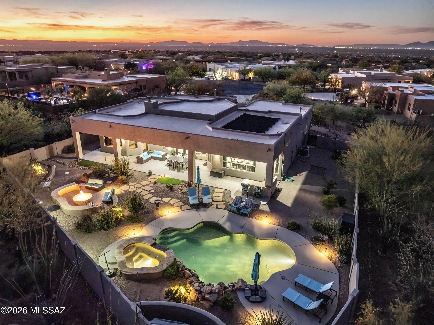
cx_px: 217
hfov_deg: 71.6
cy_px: 162
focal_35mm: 24
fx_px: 301
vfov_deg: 56.8
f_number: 2.8
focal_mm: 12.29
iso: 800
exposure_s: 1/10
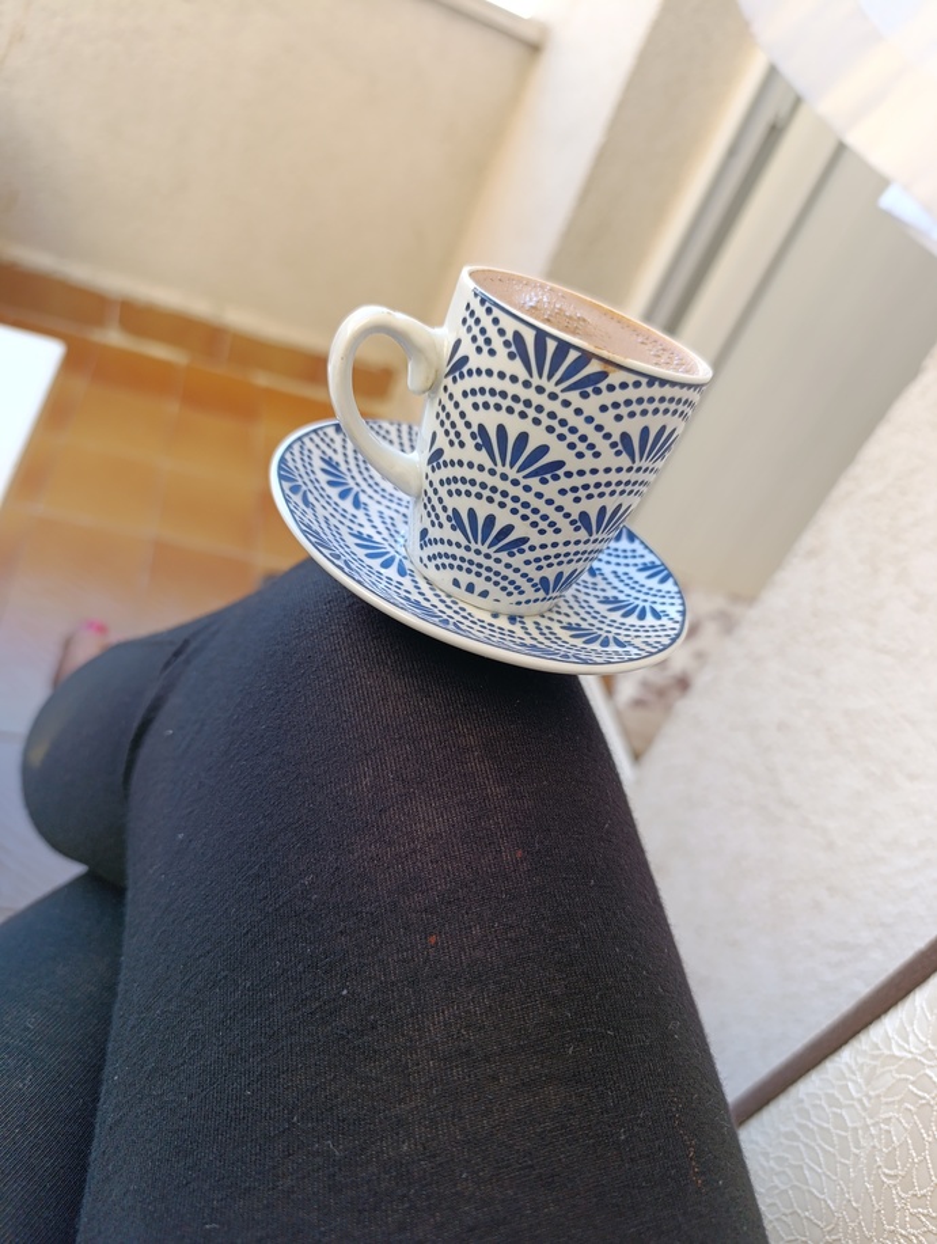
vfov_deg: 73.8
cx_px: 468
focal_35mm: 23
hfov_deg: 59.0
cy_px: 622
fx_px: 828
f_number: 1.6
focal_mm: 6.14
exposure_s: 1/100
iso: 125
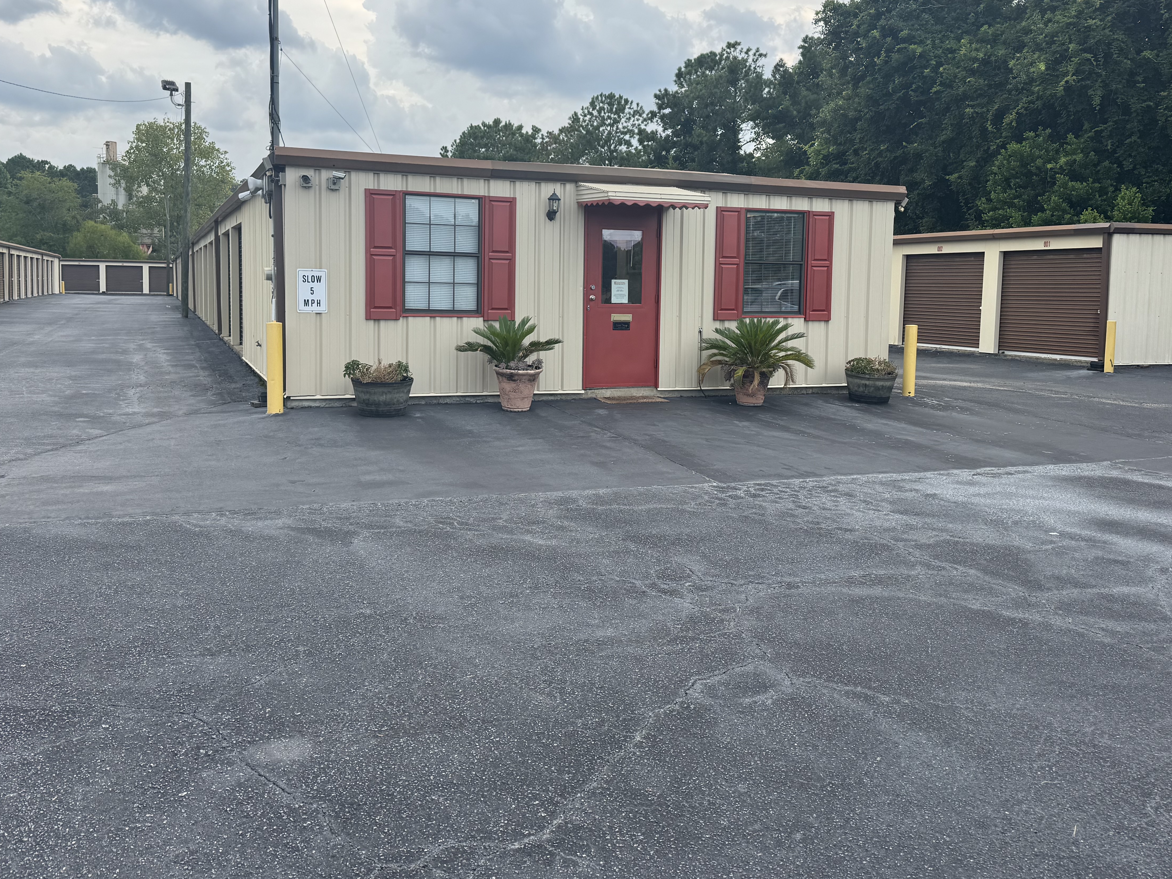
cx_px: 589
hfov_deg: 58.3
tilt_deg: -4.9
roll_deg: -1.3
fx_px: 1050
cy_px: 364
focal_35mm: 31
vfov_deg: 45.3
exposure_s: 1/2506
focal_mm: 6.76
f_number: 1.78
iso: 80
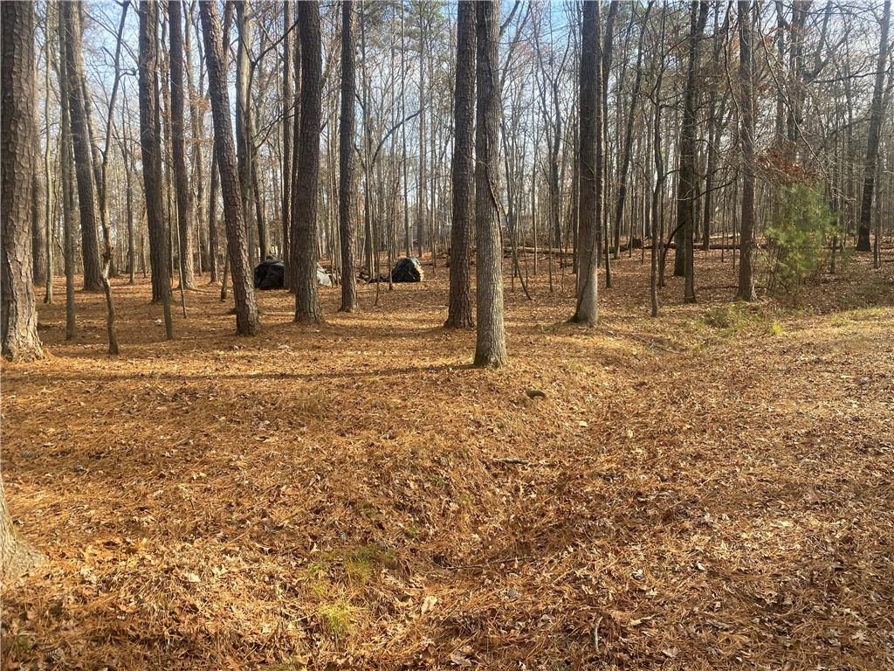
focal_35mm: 26
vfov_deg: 53.1
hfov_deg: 67.3
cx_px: 447
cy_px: 336
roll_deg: +1.9
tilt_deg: -2.6
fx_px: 671
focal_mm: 4.25
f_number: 1.8
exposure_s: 1/355
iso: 32
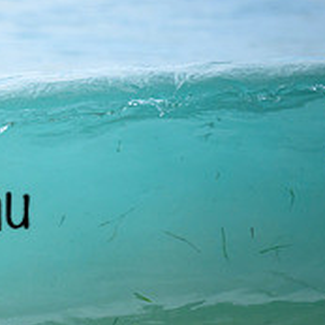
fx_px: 24165
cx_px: -169
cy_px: 185
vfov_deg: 0.8
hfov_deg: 0.8
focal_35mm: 2275
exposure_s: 1/3200
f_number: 6.3
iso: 560
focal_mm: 800
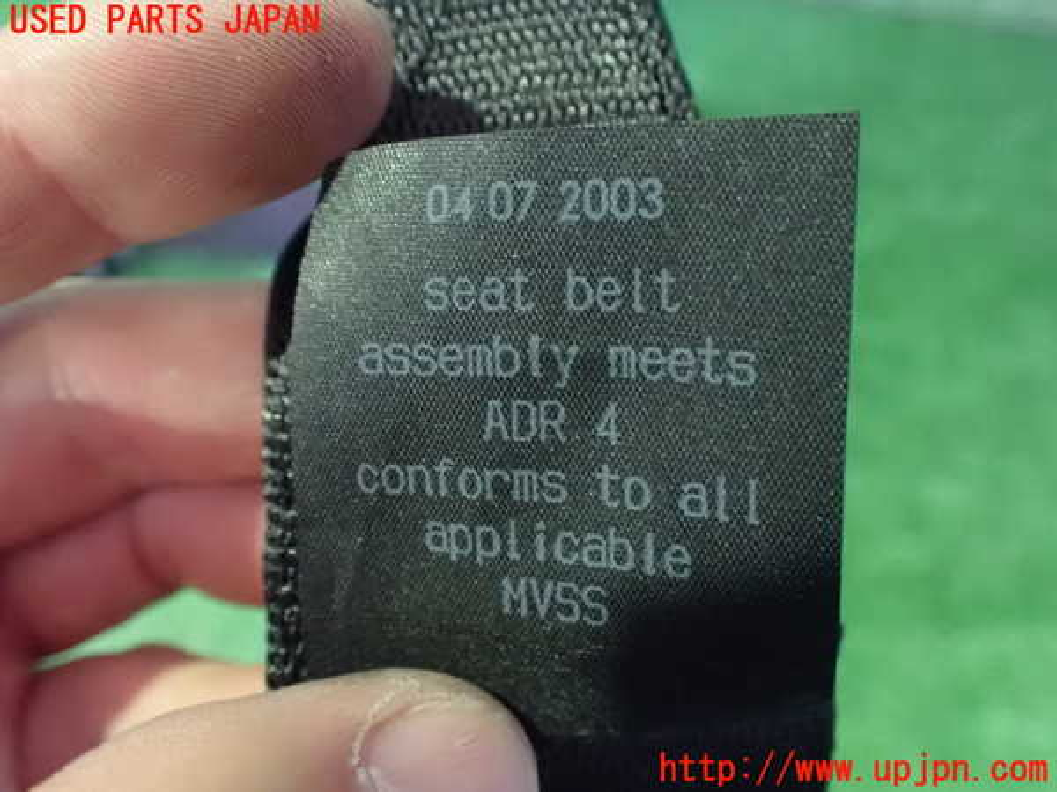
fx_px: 916
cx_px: 528
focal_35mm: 30
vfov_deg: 46.8
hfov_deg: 60.0
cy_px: 396
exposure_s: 1/30
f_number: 2.3
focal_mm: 5.4
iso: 1600
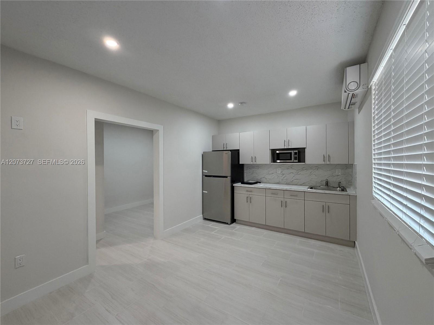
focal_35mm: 14
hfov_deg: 102.1
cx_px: 217
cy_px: 162
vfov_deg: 85.7
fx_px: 176
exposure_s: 1/120
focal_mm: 2.22
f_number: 2.2
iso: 250
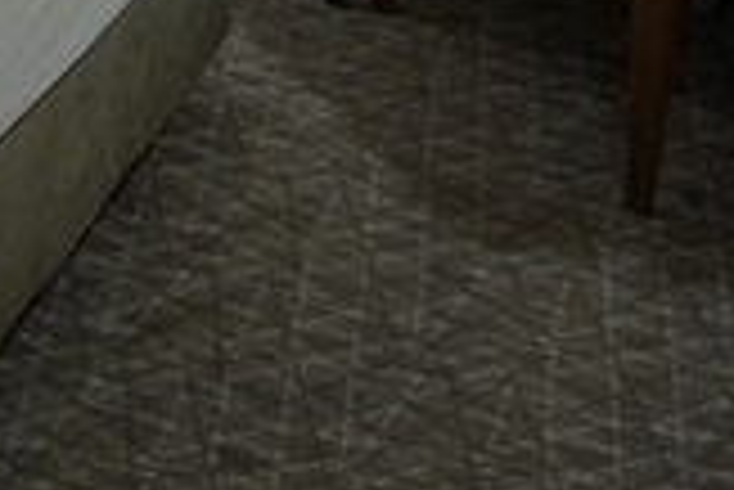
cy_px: -690
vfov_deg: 11.5
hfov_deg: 14.8
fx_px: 2000
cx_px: -932
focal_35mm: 98
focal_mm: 16
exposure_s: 1/160
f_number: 2.8
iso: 2500
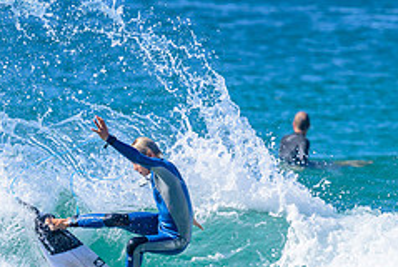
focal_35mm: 1116
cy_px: 295
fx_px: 12353
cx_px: 165
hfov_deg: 1.8
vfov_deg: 1.2
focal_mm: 460
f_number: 10
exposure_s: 1/2000
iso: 720
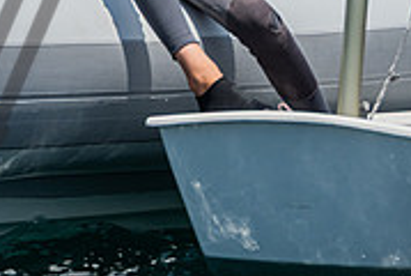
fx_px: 10555
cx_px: -176
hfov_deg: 2.2
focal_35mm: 923
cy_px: -215
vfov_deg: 1.5
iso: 320
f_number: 8
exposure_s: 1/1250
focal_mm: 240
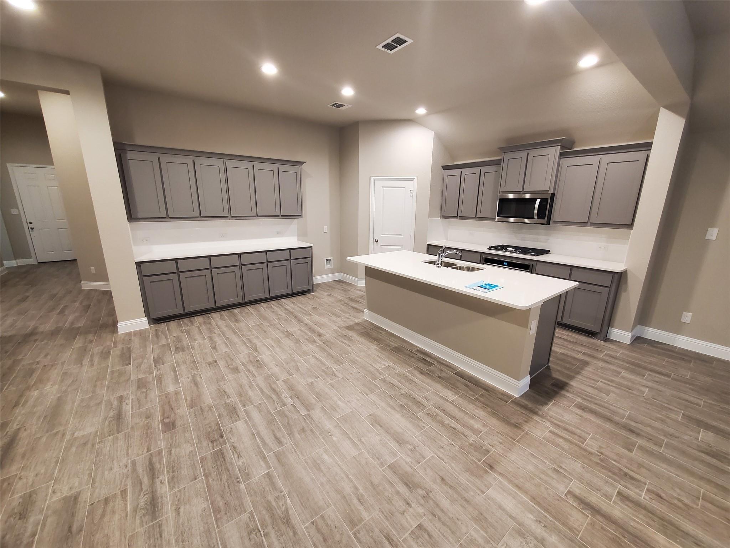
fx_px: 274
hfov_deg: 106.2
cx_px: 365
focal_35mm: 13
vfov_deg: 89.9
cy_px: 274
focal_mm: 1.8
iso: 400
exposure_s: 1/40
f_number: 2.2
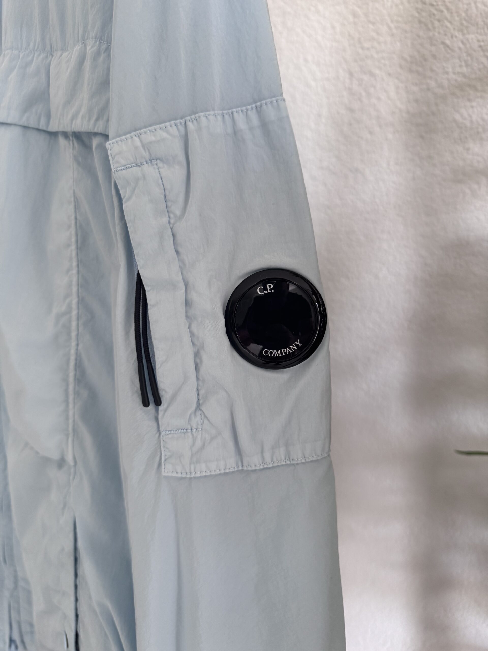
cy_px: 326
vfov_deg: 71.6
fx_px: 451
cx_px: 244
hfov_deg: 56.8
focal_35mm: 24
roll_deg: -0.5
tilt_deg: -10.5
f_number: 1.78
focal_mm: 6.76
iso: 200
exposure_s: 1/121
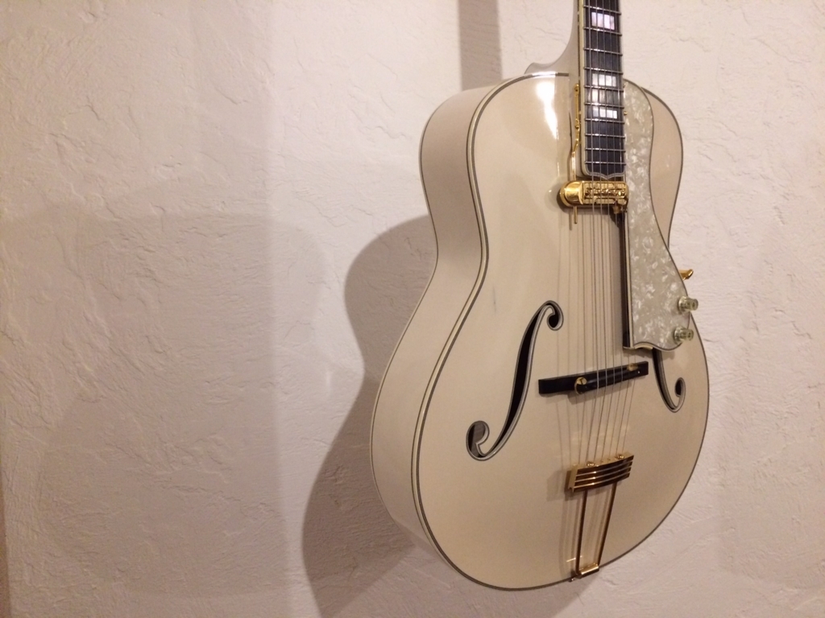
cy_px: 309
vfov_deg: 48.2
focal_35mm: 29
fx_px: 691
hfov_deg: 61.7
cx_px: 412
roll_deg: +2.8
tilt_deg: -2.9
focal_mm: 4.15
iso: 250
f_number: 2.2
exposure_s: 1/30
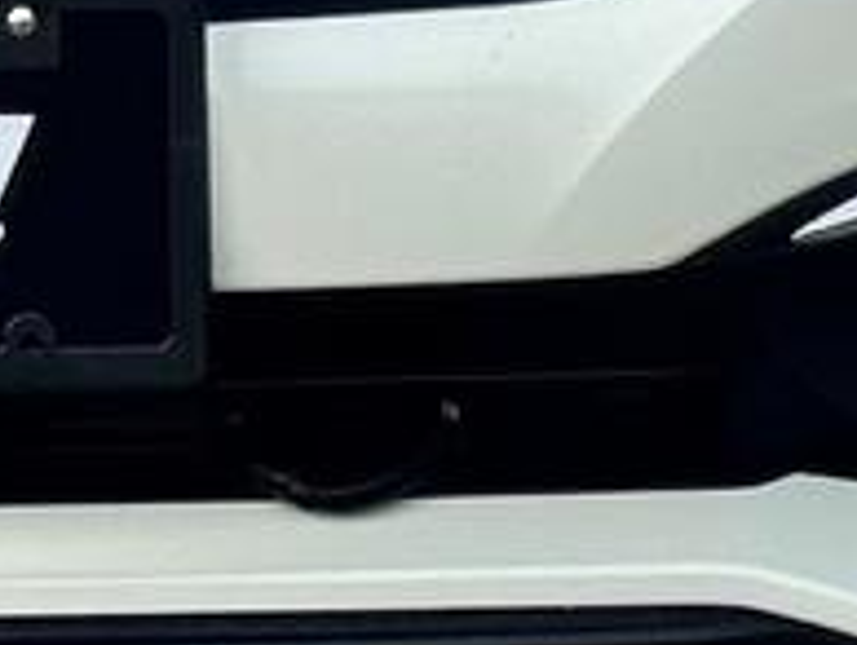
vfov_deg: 4.6
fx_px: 7833
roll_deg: +0.5
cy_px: -702
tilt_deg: -8.1
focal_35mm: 316
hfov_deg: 6.2
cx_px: -269
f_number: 1.78
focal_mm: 6.76
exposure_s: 1/5376
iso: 64
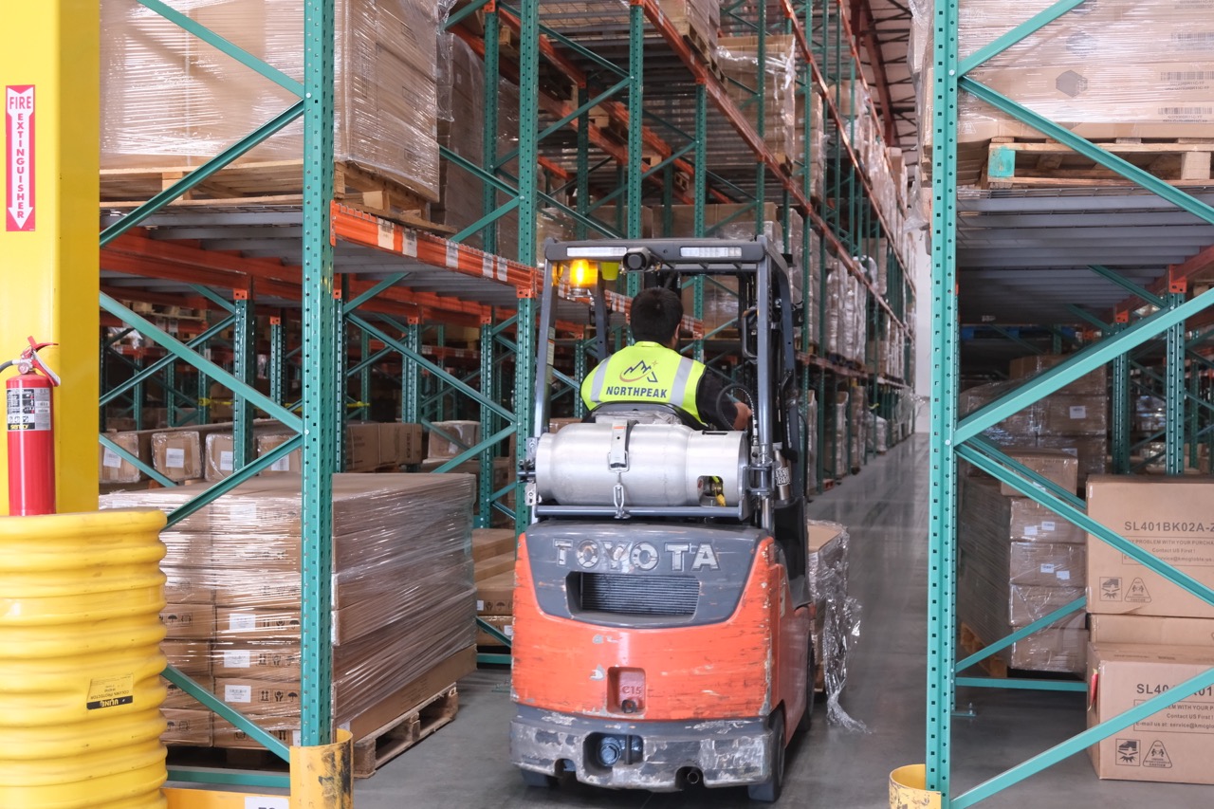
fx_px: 1450
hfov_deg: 45.4
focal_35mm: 43
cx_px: 607
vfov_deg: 31.2
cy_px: 404
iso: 1600
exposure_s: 1/100
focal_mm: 28.7
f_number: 3.6
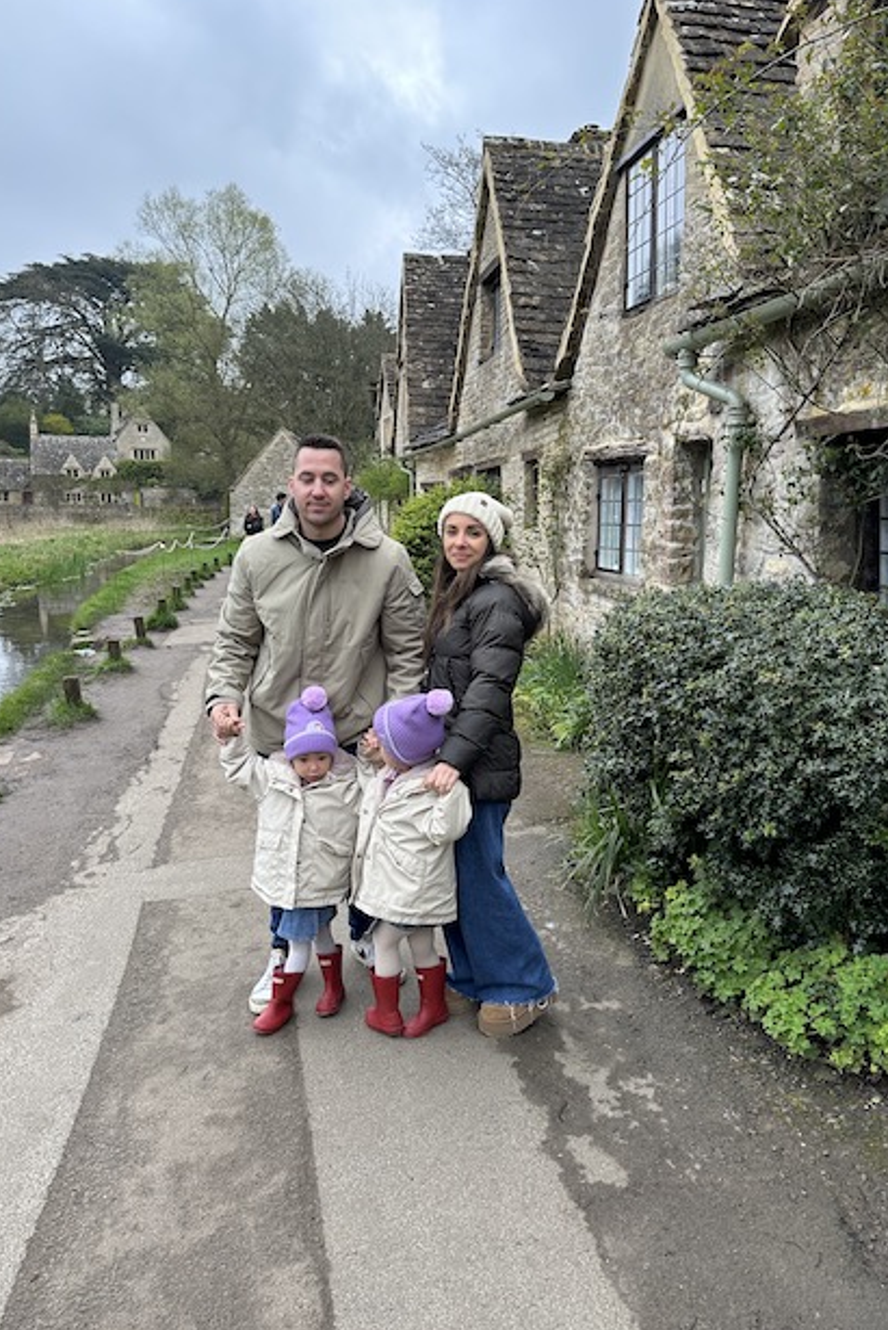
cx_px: 455
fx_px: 961
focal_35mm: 26
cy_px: 643
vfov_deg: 69.3
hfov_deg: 49.6
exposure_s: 1/496
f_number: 1.78
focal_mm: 6.86
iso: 80
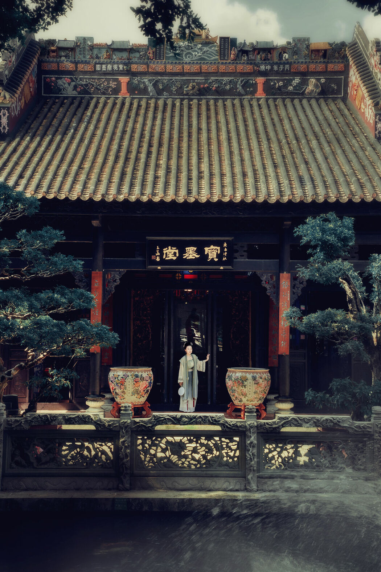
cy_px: 286
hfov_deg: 27.0
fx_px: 794
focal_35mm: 50
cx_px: 190
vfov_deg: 39.6
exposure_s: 1/80
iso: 200
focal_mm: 50
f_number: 8
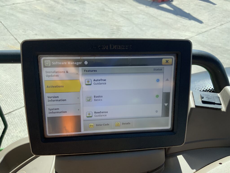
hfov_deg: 61.7
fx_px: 193
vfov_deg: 48.2
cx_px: 115
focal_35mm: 29
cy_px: 86
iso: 16
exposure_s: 1/683
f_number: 1.8
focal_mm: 3
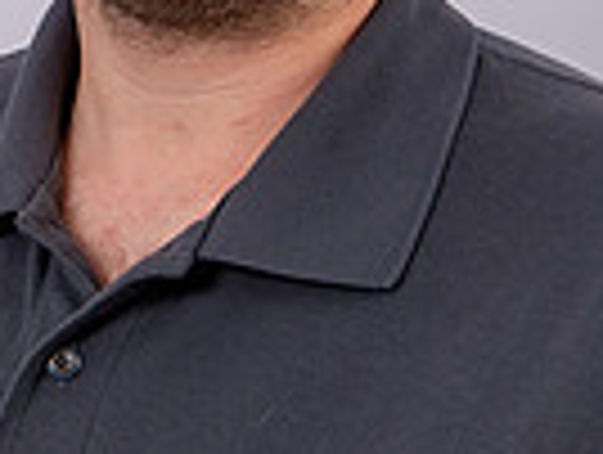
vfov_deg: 8.1
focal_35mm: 183
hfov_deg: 10.7
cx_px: 90
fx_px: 3194
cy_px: -72
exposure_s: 1/200
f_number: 9
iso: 125
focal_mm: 44
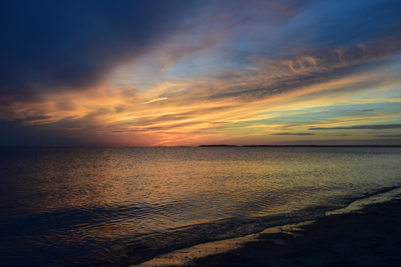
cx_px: 200
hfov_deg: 55.1
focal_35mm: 34
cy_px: 134
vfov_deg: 38.4
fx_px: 384
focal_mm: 23
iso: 1100
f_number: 8
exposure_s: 1/60
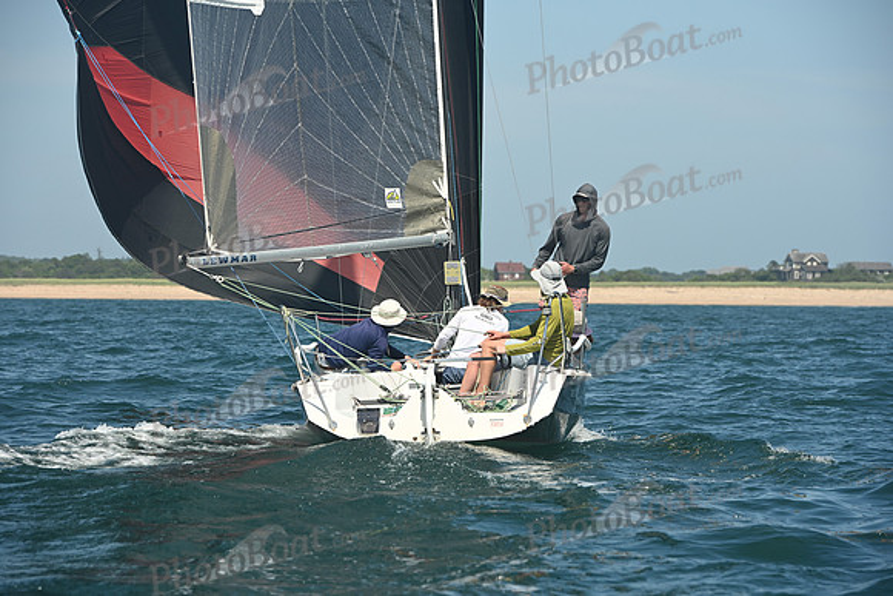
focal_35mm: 180
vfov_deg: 7.6
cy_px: 298
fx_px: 4466
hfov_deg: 11.4
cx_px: 446
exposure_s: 1/1000
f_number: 9
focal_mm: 180
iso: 320
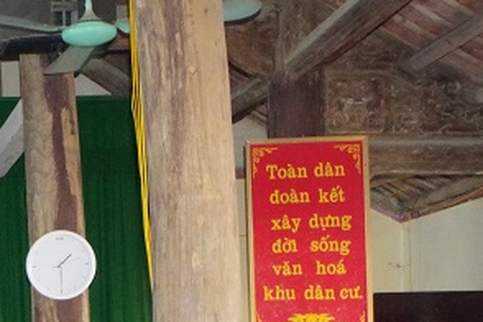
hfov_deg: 18.2
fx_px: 1368
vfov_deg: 12.6
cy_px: 508
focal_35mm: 102
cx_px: -200
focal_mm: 20
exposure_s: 1/125
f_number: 5.6
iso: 6400
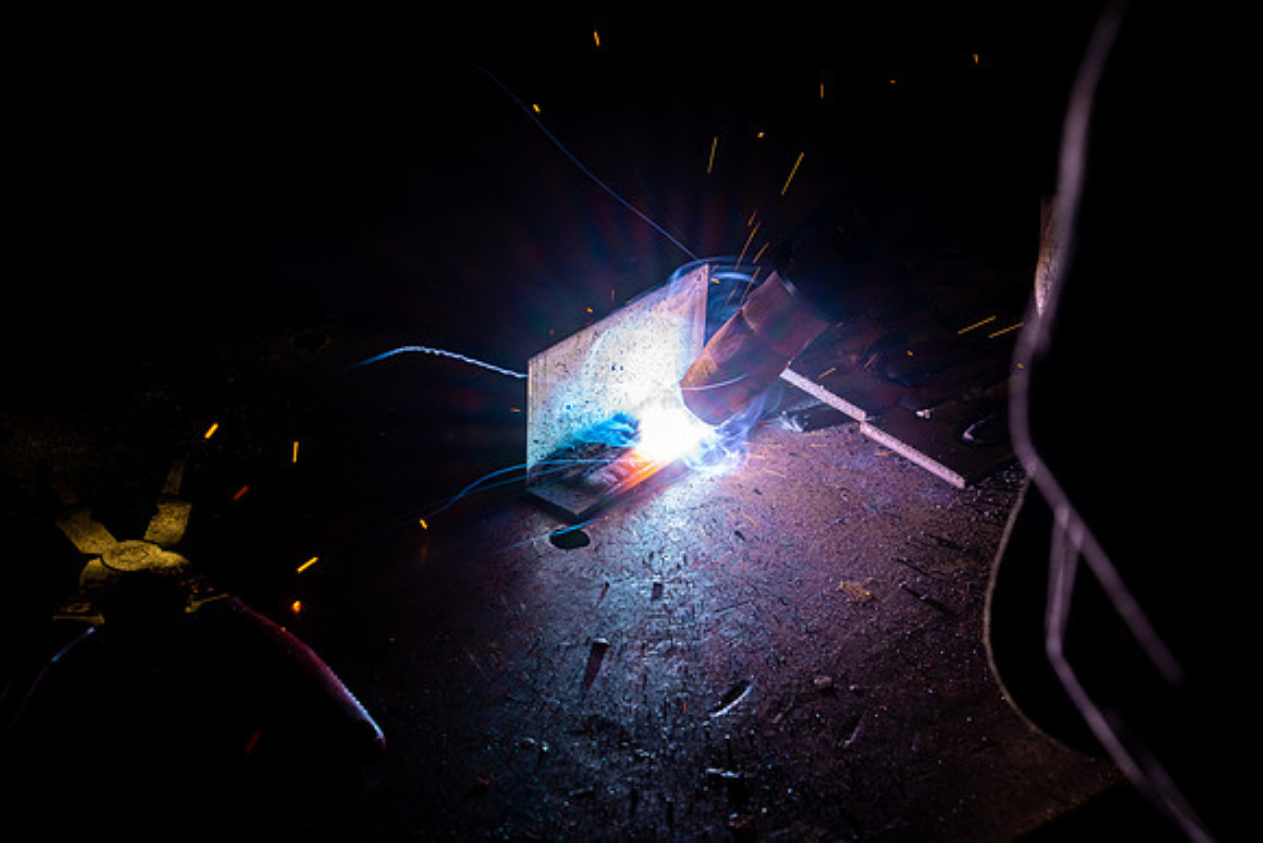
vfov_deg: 19.5
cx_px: 632
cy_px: 422
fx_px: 2456
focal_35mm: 70
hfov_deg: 28.8
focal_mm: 70
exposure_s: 1/200
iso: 50
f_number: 11
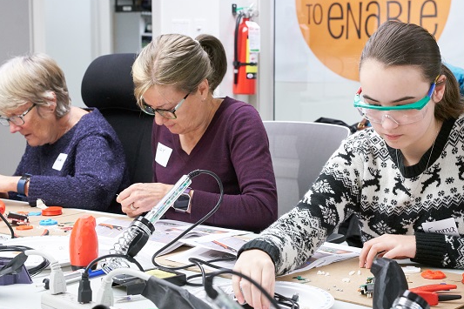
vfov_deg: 18.2
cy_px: 149
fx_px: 966
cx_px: 277
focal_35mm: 75
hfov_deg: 26.9
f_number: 6.3
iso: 3200
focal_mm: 50
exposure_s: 1/80
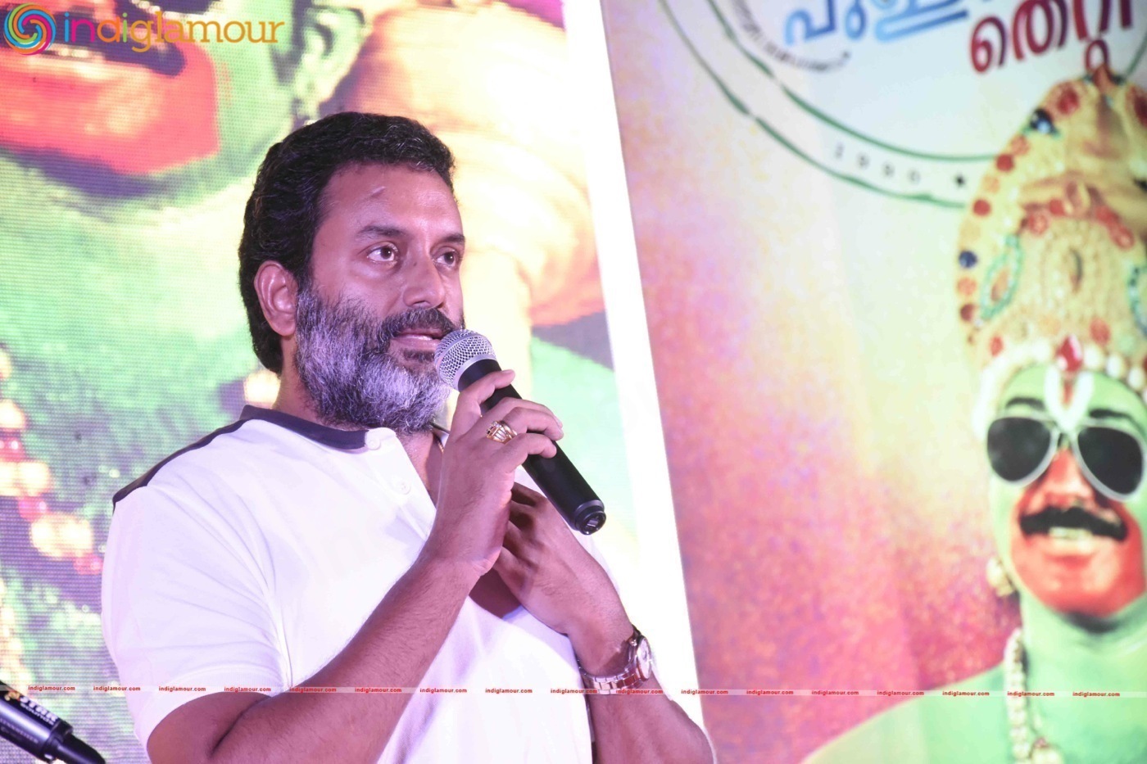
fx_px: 5829
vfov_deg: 7.5
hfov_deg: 11.2
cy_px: 382
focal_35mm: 183
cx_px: 574
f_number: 6.3
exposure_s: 1/160
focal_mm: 122
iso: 3200
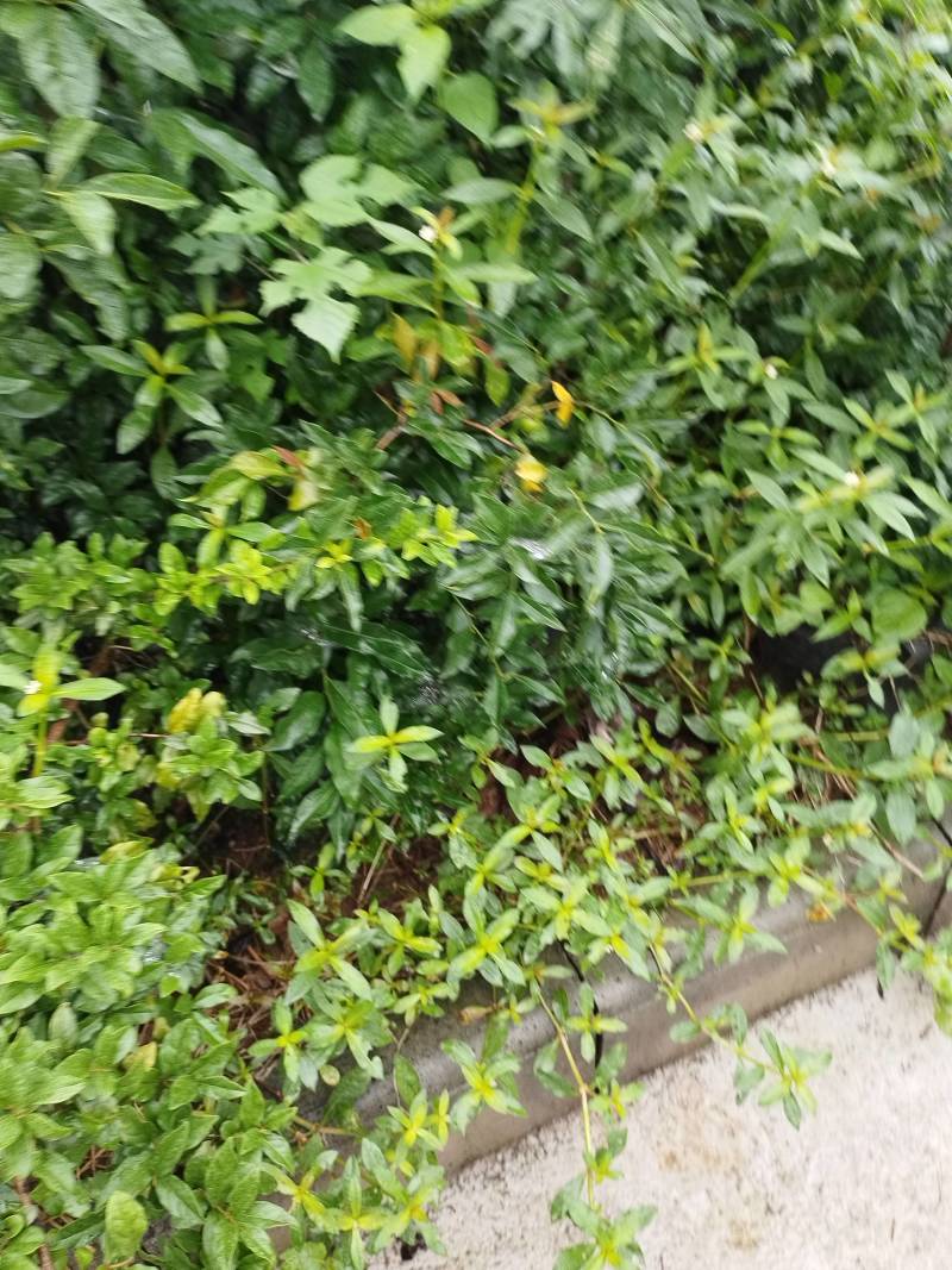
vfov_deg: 73.9
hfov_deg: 58.9
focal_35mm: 23
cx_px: 476
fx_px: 844
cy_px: 635
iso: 260
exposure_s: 1/100
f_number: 1.9
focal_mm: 5.52
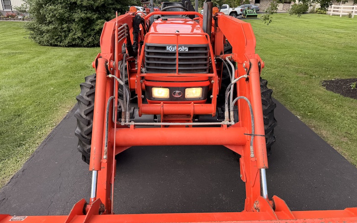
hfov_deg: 70.4
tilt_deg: -25.1
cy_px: 103
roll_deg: -1.4
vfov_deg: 47.5
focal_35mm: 26
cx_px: 179
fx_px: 253
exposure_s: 1/788
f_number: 1.78
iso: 80
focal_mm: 6.76
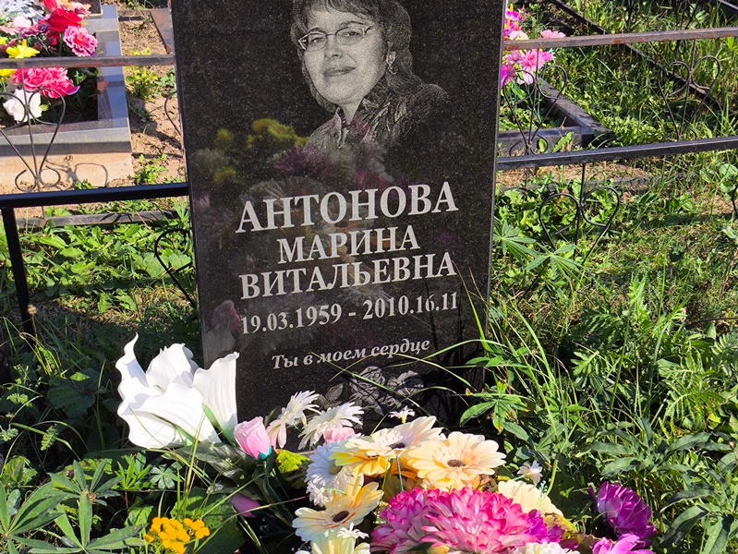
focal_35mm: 50
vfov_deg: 29.1
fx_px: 1066
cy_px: 277
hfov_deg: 38.2
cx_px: 369
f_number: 1.7
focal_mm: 4.71
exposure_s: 1/1802
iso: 50
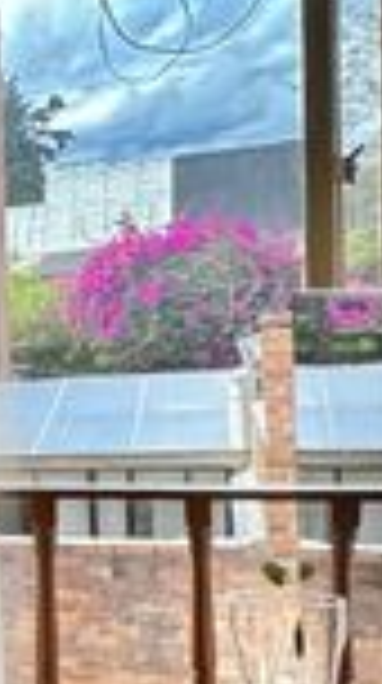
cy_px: 454
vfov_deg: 31.2
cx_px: -618
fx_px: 1212
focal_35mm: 67
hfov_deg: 12.5
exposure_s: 1/201
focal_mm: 2.22
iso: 40
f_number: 2.2
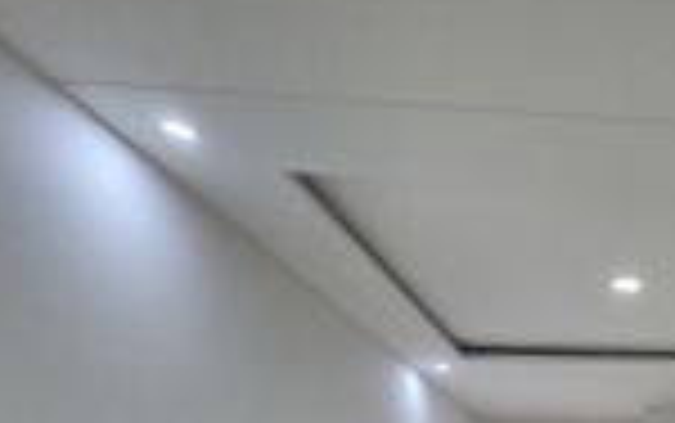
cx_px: 724
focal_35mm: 33
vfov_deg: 29.3
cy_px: 576
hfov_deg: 45.4
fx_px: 608
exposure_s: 1/100
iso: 250
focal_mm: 2.2
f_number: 2.2
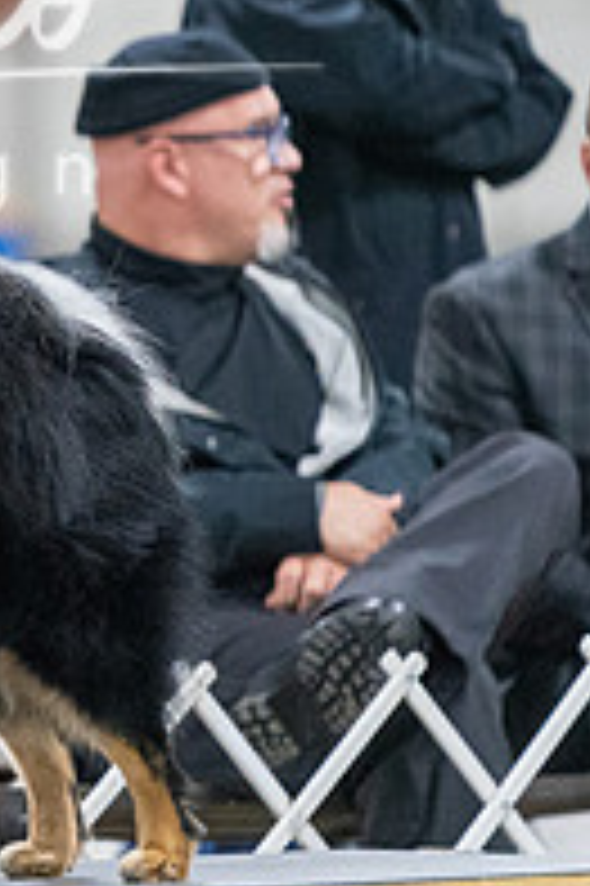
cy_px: 308
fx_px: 14504
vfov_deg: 3.5
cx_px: -468
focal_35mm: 589
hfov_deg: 2.3
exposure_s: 1/200
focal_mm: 200
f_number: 2.8
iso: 8000
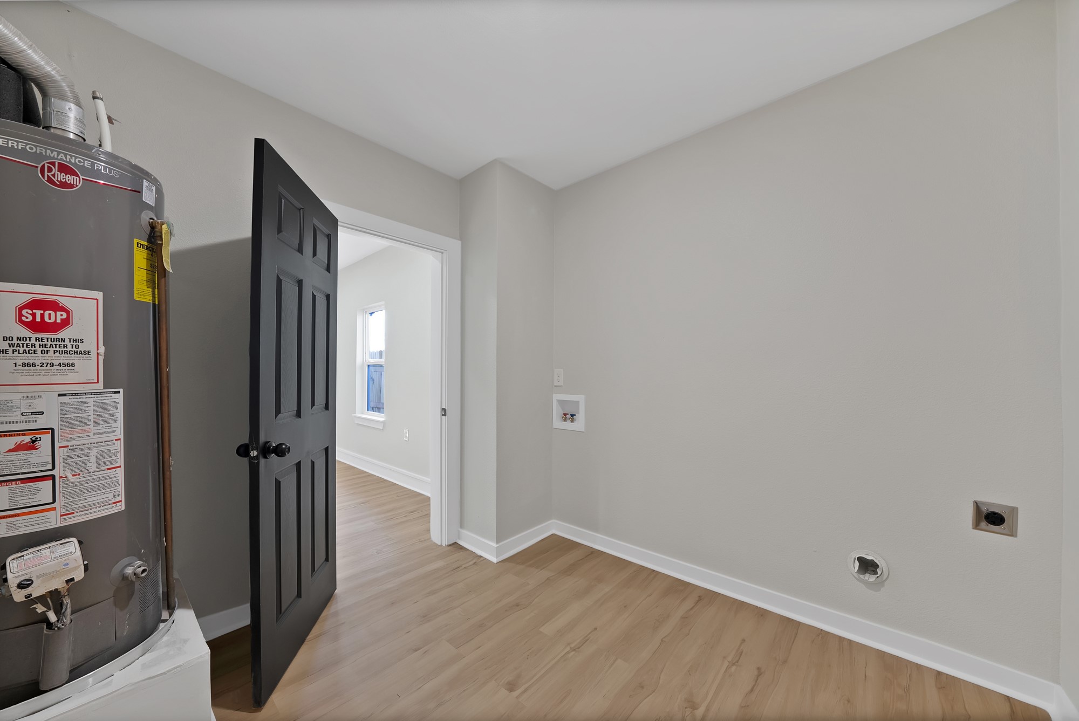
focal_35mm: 12
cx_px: 540
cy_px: 360
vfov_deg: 90.1
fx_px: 360
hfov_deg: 112.6
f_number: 9
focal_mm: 12
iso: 640
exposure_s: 1/2
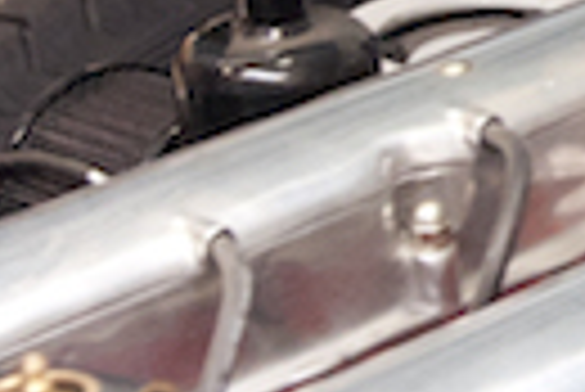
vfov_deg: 5.0
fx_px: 4474
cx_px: 1382
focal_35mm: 275
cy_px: -191
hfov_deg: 7.1
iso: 3200
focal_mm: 35
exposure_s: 1/40
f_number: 5.6
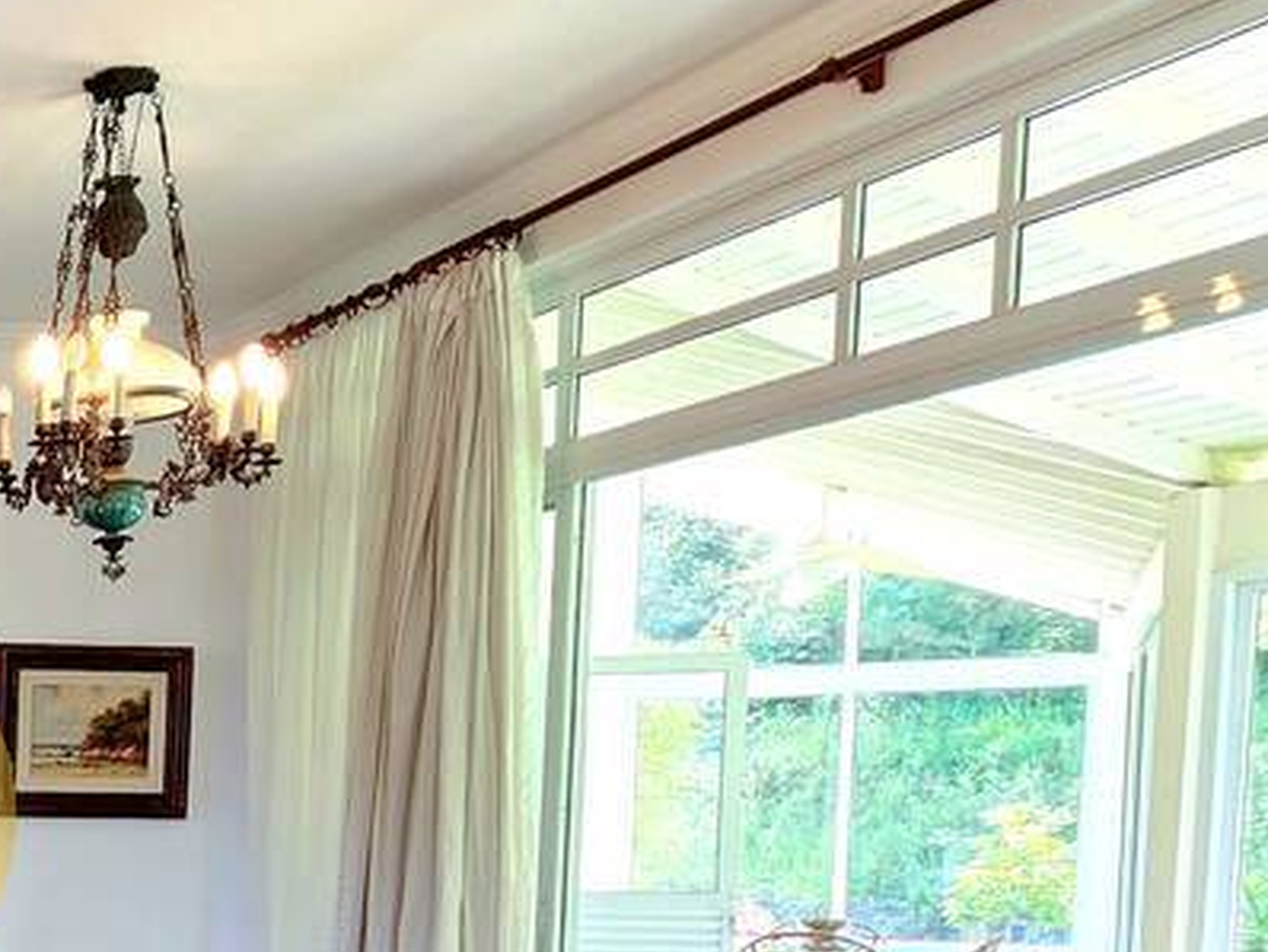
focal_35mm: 47
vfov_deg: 28.8
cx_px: -554
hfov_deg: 28.8
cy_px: 965
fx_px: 1723
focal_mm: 2.2
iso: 200
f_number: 2.2
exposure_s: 1/60.2
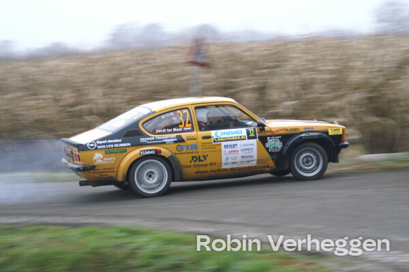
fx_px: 1192
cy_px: 136
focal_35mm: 105
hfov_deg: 19.5
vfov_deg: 13.0
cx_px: 204
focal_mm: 70
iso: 400
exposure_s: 1/50
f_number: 5.6
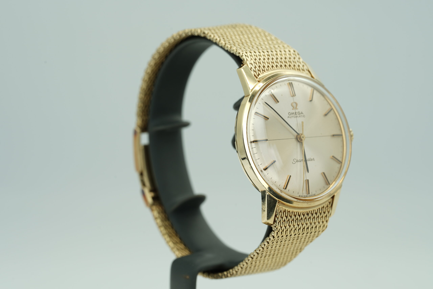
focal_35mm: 105
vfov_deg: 13.0
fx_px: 1263
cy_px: 144
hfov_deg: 19.5
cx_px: 216
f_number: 10
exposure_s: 1/10
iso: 80
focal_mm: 105
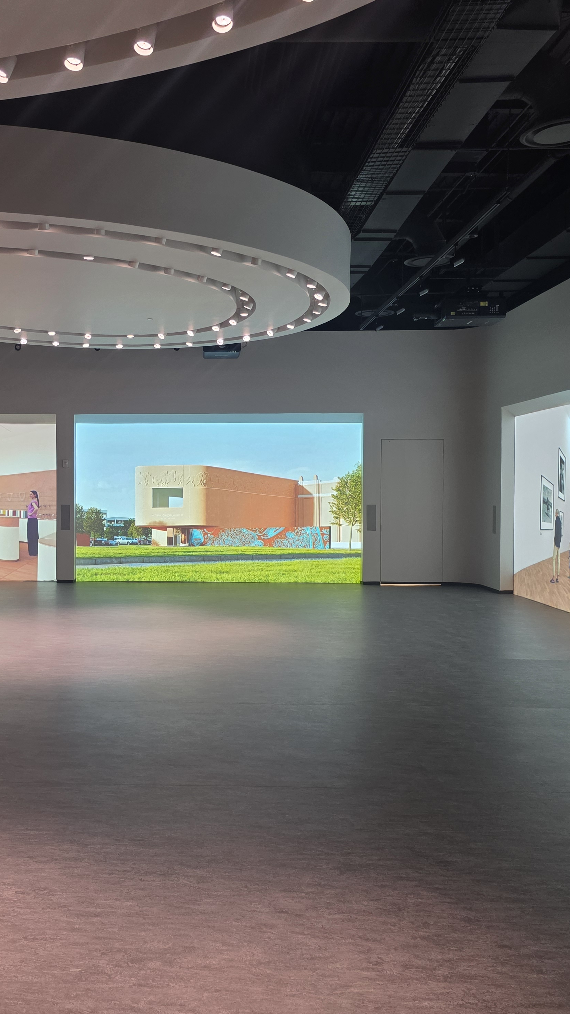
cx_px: 151
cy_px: 510
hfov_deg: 34.0
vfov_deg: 58.0
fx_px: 914
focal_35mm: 34
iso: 200
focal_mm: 6.3
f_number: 1.7
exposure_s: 1/52.5
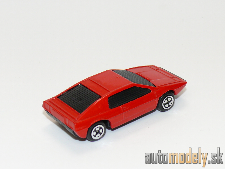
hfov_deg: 21.1
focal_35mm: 93
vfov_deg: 15.9
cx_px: 112
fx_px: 604
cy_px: 84
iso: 100
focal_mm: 12.7
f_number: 4
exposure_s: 1/40
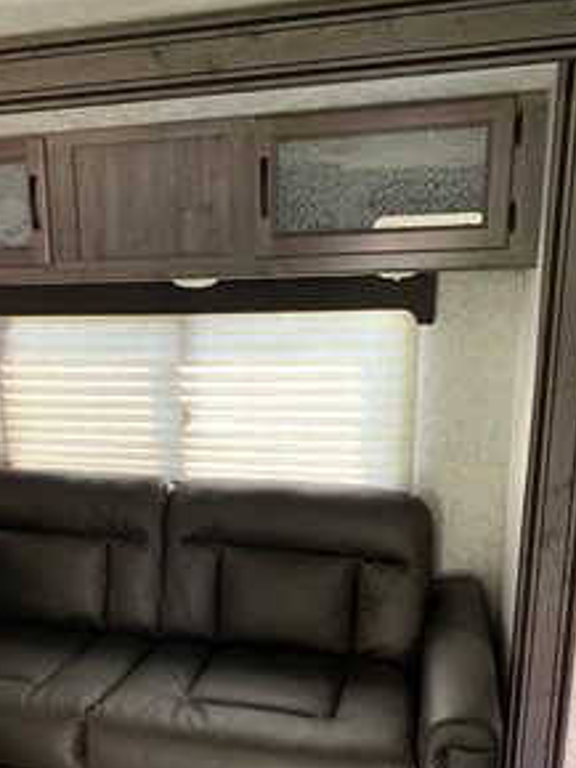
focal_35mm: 36
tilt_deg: -15.1
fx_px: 798
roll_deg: +1.6
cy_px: 505
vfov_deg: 50.5
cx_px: 207
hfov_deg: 39.4
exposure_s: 1/40
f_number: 1.8
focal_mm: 4.25
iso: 400
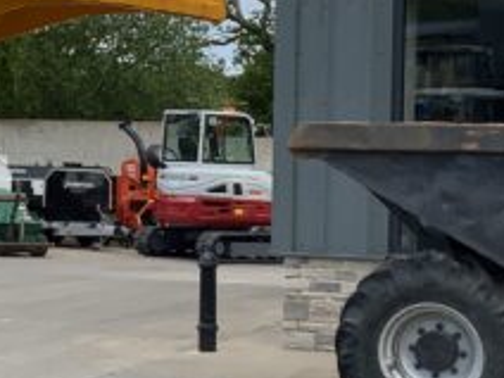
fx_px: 2038
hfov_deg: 13.6
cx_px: -128
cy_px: 166
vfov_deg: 10.6
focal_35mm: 140
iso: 16
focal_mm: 3
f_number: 1.8
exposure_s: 1/1195
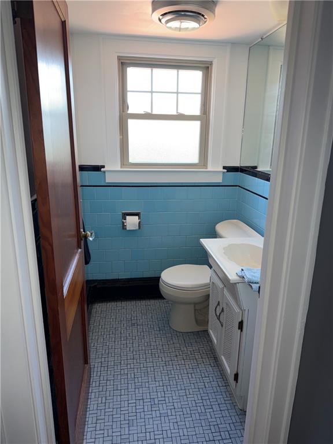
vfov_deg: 71.6
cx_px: 166
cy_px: 222
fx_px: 308
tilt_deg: -15.8
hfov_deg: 56.8
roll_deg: -1.3
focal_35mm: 24
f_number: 1.78
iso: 80
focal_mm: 6.76
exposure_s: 1/56
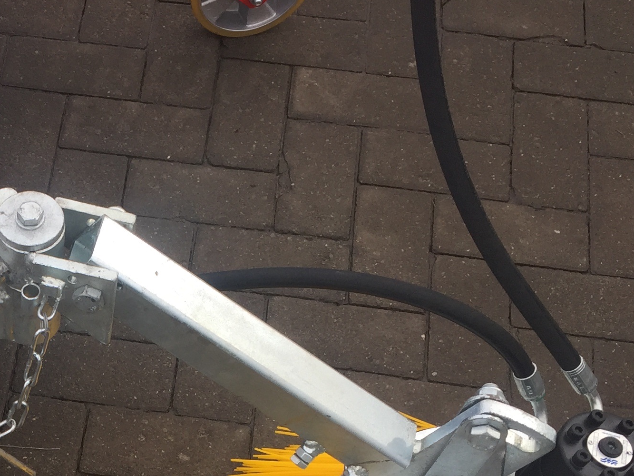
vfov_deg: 19.6
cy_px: 564
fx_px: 1300
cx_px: 1
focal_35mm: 71
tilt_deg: -63.3
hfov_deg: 26.0
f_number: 2.2
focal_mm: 4.15
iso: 32
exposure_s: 1/439
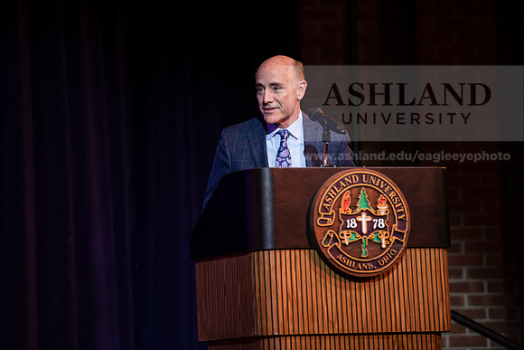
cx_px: 262
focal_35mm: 200
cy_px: 175
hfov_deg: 10.3
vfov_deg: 6.9
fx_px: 2912
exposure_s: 1/200
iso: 1250
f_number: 3.2
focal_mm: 200
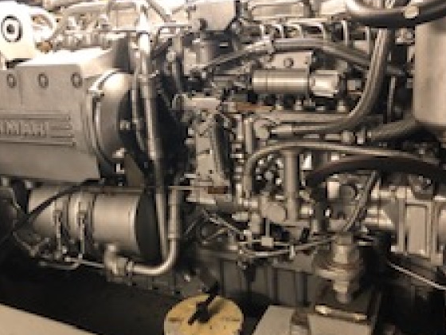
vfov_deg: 36.0
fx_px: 515
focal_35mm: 40
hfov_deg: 46.6
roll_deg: +3.7
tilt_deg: -20.9
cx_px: 188
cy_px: 170
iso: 100
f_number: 1.8
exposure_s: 1/13
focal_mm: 4
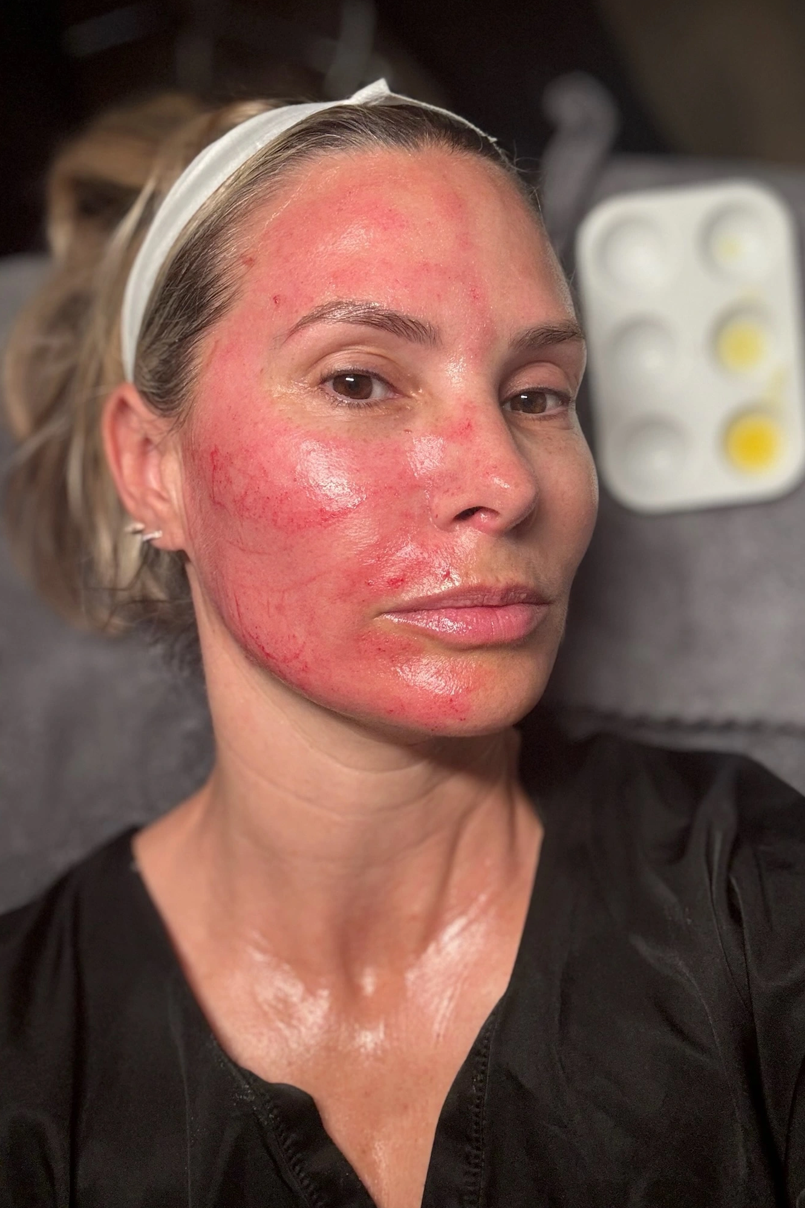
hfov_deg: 41.0
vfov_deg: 58.7
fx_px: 1073
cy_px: 606
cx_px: 461
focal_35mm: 32
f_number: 1.9
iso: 100
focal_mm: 2.69
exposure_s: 1/60
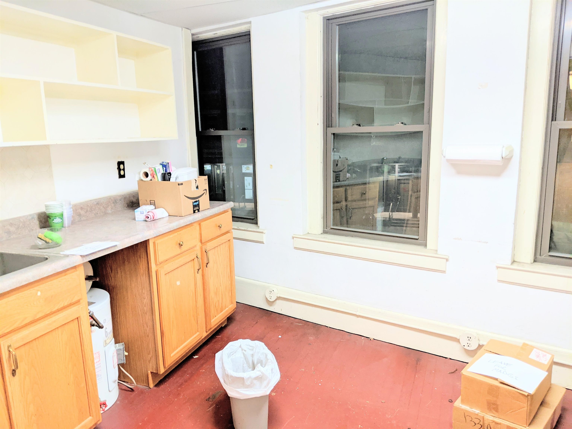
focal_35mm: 27
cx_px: 286
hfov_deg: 65.3
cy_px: 214
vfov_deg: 51.4
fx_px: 446
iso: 168
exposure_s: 1/24
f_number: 1.8
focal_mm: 4.44
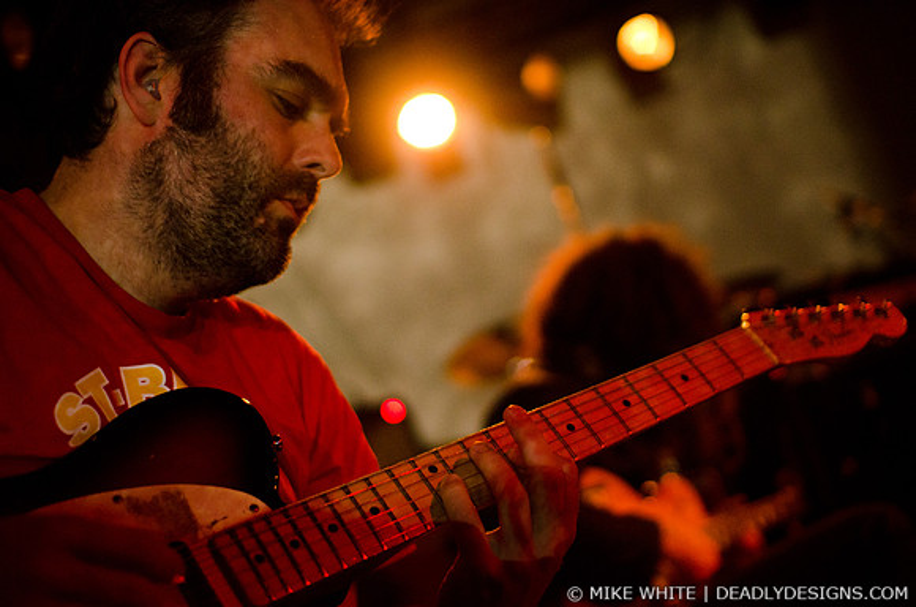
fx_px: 1142
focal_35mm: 45
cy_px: 304
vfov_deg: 29.7
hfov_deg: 43.7
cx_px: 458
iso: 2000
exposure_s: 1/40
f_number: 1.4
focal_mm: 30
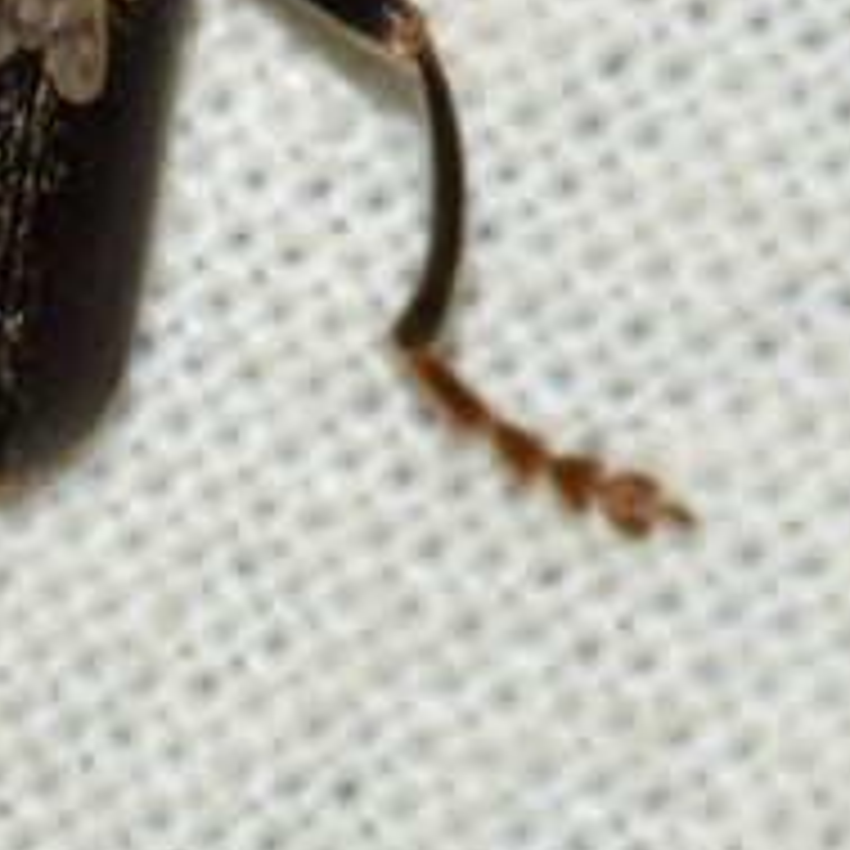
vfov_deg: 4.0
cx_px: 81
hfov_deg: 4.1
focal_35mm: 431
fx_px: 11974
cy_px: -414
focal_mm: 100
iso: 100
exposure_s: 1/200
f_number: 18
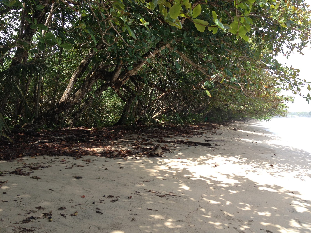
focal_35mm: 35
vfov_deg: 40.7
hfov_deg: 52.6
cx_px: 156
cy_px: 116
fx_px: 314
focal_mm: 4.28
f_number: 2.4
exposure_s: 1/525
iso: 50
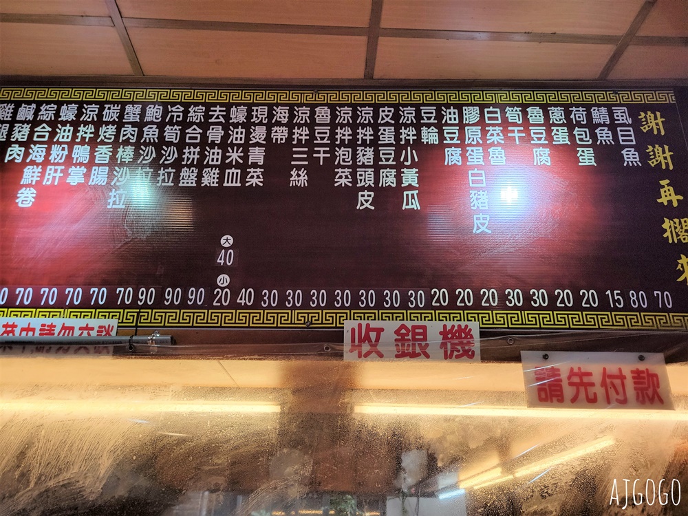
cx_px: 344
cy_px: 258
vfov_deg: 53.1
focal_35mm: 26
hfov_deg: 67.3
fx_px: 517
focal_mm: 5.4
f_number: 1.8
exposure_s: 1/191
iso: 40
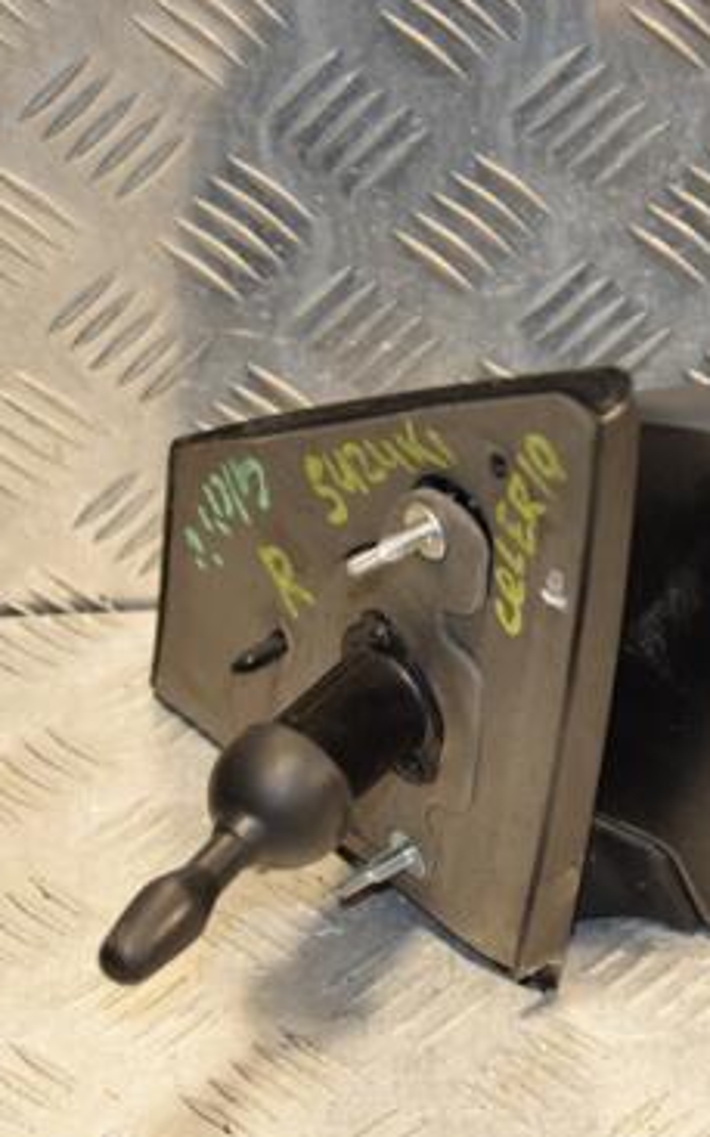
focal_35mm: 125
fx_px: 3875
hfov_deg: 10.4
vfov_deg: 16.7
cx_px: 732
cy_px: 613
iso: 800
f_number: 5
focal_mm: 50
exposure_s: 1/200
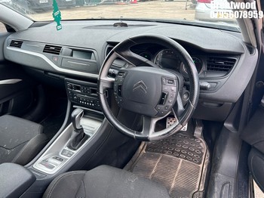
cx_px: 132
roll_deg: +6.4
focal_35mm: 26
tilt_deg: -30.0
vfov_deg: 53.0
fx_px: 198
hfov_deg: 67.3
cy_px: 99
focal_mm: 5.7
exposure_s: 1/171
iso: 50
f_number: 1.5
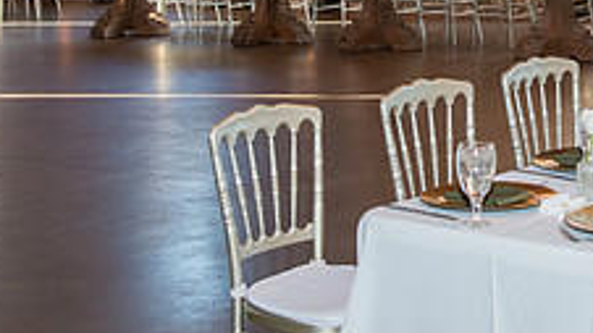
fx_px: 1619
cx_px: 556
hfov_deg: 20.3
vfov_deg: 11.4
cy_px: -101
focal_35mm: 103
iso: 1250
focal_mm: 38
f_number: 5.6
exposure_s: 1/60
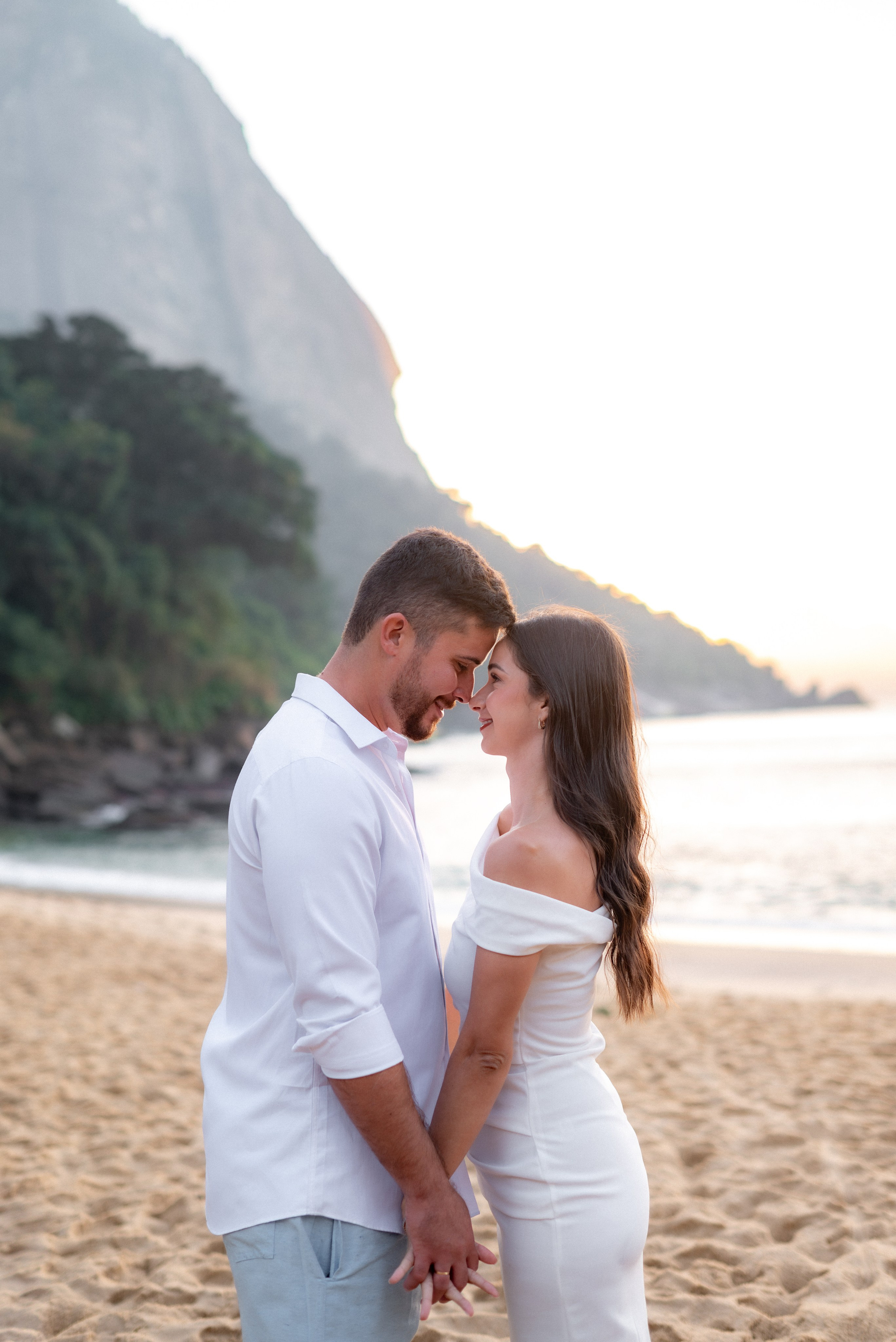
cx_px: 448
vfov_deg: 39.6
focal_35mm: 50
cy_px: 671
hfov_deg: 27.0
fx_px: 1865
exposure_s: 1/160
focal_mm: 50
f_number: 2.5
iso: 125
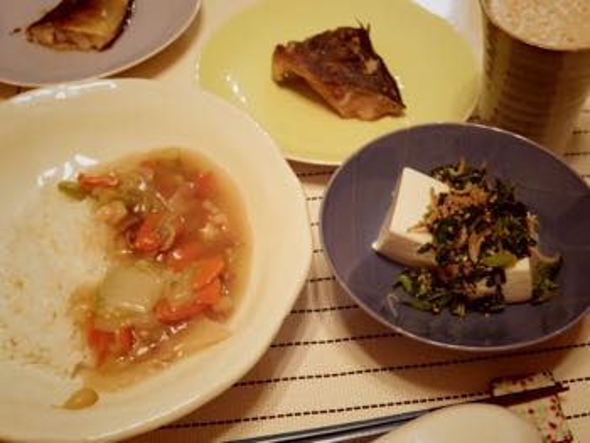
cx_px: 295
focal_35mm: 47
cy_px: 222
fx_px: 802
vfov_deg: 30.9
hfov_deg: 40.4
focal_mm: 8.5
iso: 1600
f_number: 2.8
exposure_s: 1/160
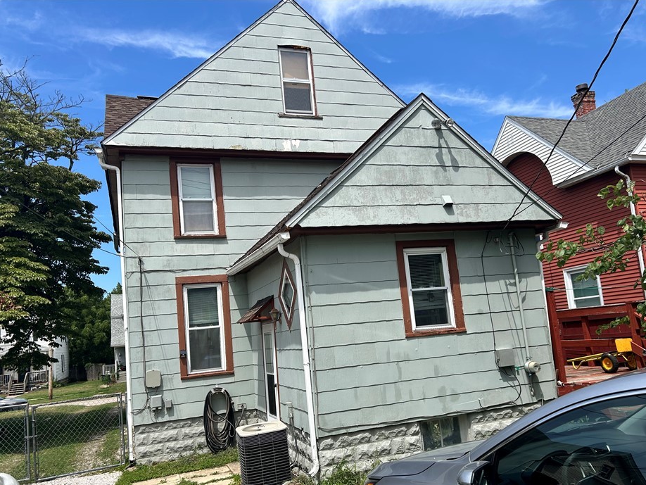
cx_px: 326
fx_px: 541
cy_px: 269
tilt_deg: +8.4
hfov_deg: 61.6
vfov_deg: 48.2
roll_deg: +5.8
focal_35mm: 29
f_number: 1.5
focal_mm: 5.7
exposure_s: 1/3968
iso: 50
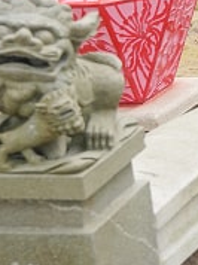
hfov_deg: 5.9
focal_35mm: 221
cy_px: -16
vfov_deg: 8.9
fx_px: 1690
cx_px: 726
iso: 100
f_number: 4
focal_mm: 34
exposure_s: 1/160
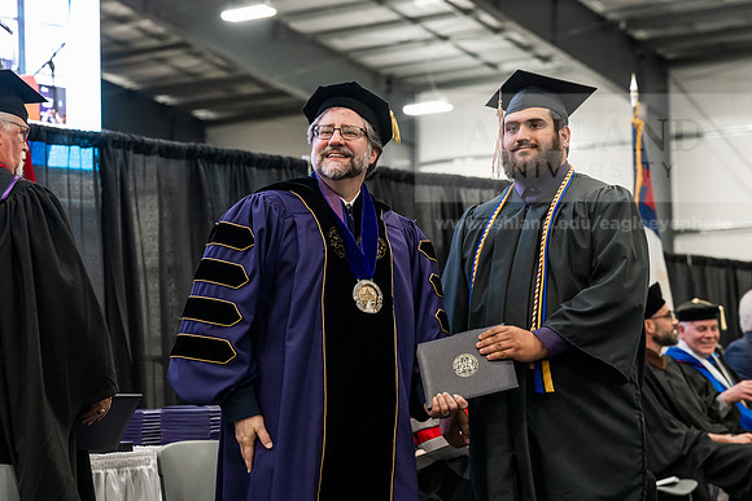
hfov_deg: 23.9
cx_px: 376
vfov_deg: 16.1
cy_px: 250
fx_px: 1776
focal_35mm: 85
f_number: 4.5
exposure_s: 1/200
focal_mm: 85
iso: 4000
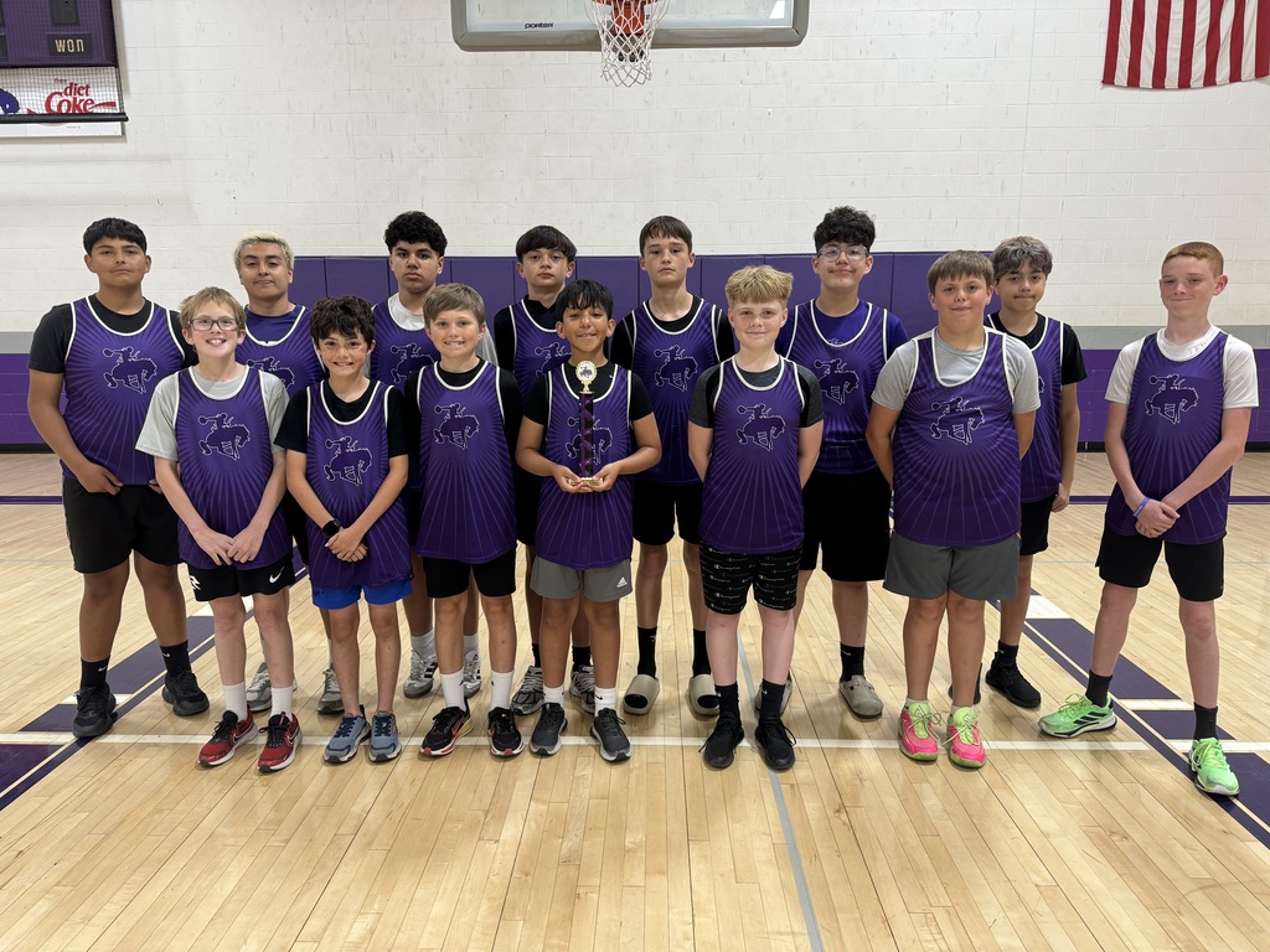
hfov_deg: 71.6
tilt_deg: -11.5
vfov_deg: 56.8
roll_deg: +0.4
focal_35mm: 24
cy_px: 476
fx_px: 881
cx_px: 635
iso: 160
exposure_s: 1/60
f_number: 1.78
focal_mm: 6.76
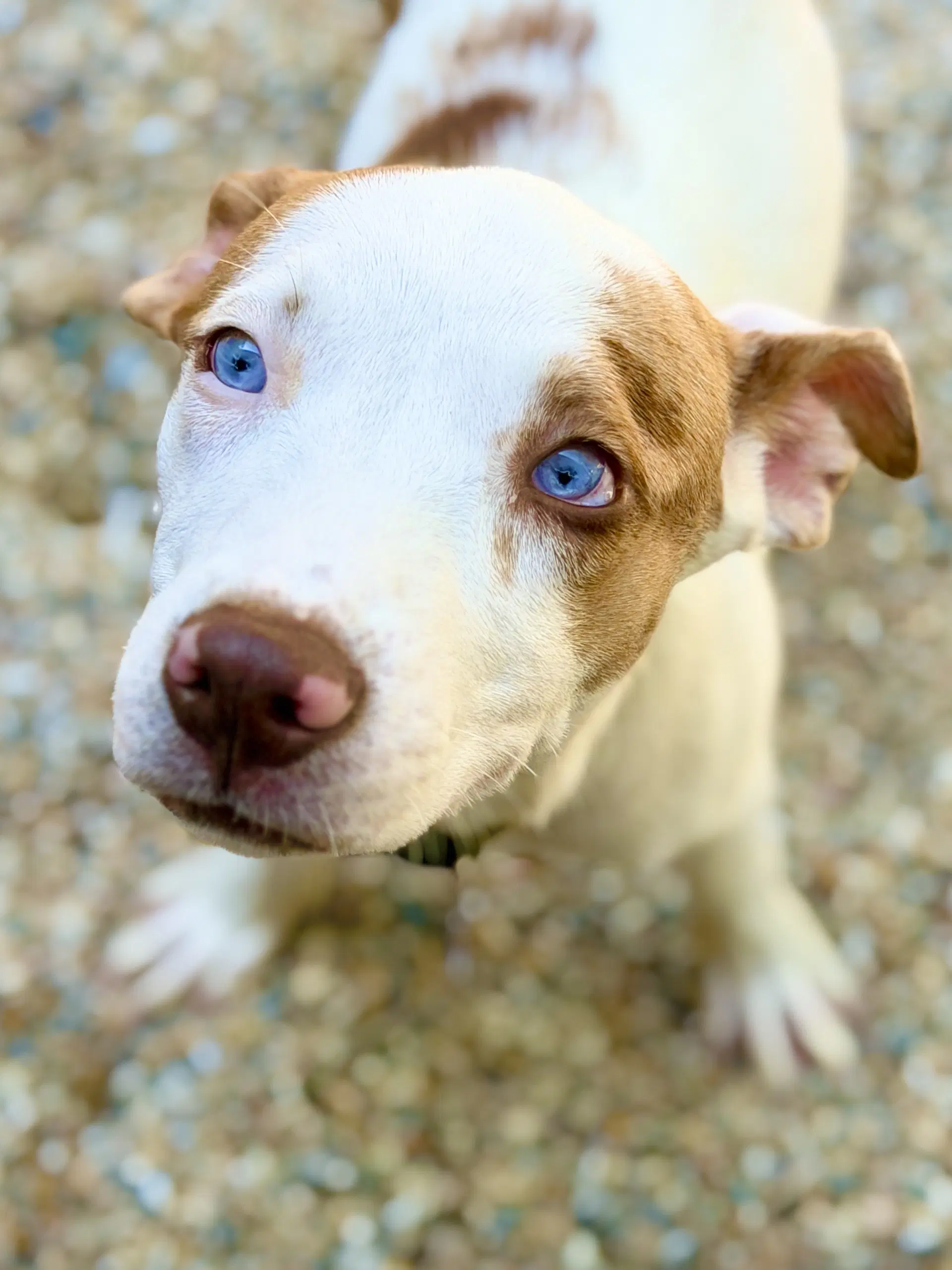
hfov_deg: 30.3
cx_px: 476
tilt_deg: -60.5
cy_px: 635
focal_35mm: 48
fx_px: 1761
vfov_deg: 39.7
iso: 64
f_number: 1.78
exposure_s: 1/675
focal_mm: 6.76
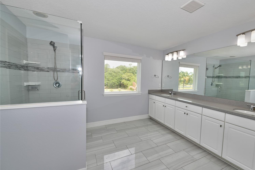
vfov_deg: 77.3
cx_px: 136
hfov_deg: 100.2
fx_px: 106
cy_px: 86
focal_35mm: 15
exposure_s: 1/200
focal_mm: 14
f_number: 4
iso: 160
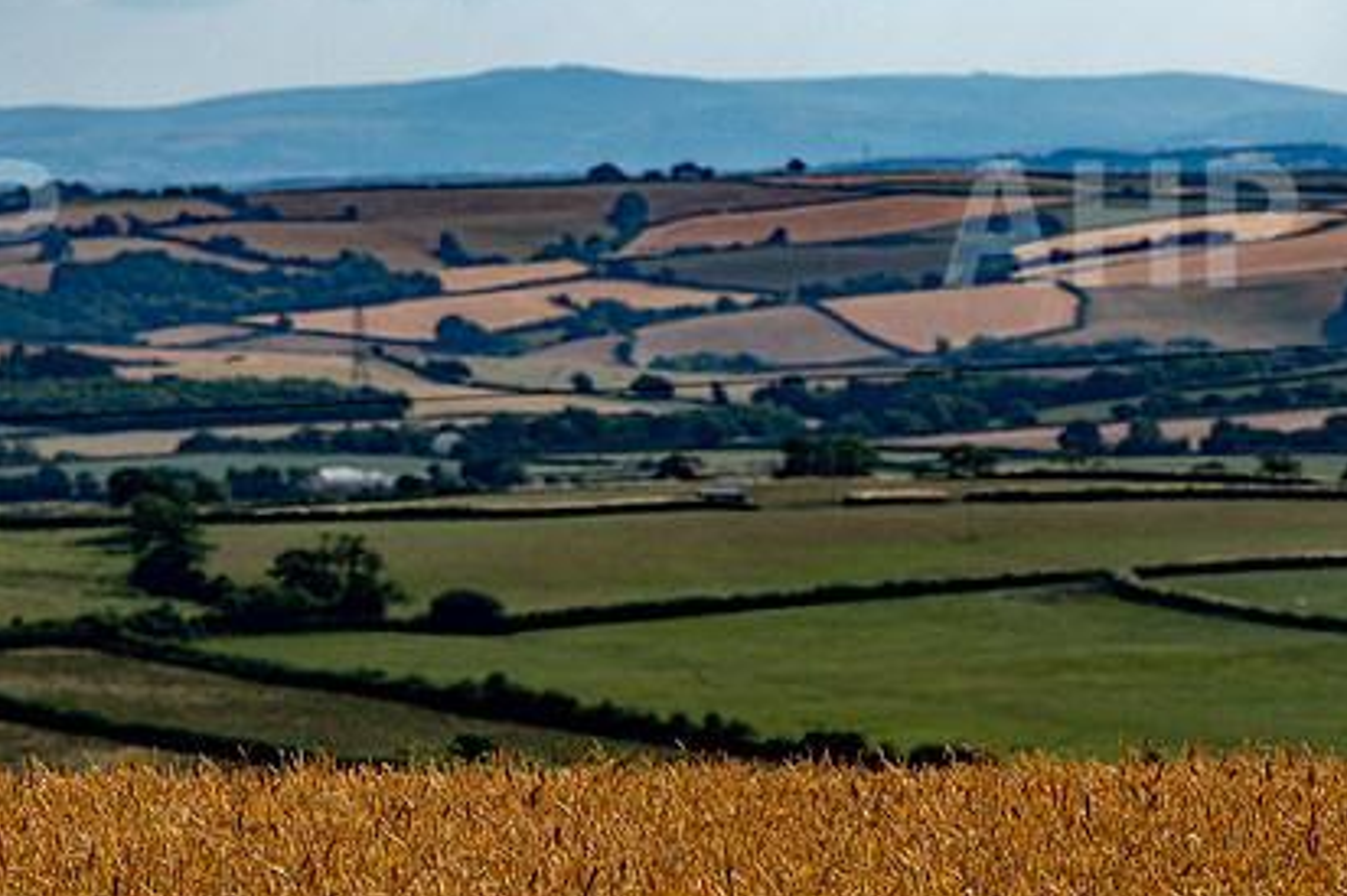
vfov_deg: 4.9
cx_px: 499
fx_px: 10509
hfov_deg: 7.3
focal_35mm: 281
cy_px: 611
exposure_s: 1/800
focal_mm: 200
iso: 64
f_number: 5.6
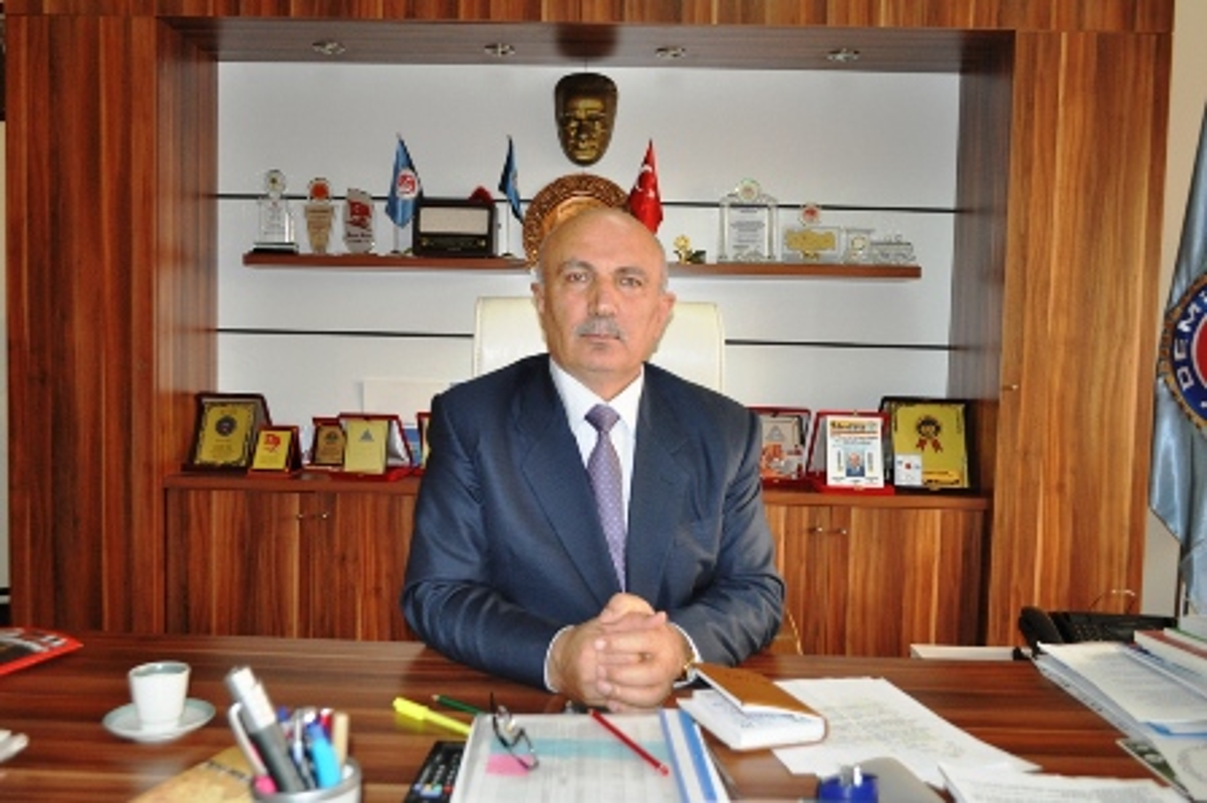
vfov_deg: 43.5
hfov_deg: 62.0
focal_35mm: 30
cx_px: 604
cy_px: 402
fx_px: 1005
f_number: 3.8
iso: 800
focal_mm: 20
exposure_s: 1/60
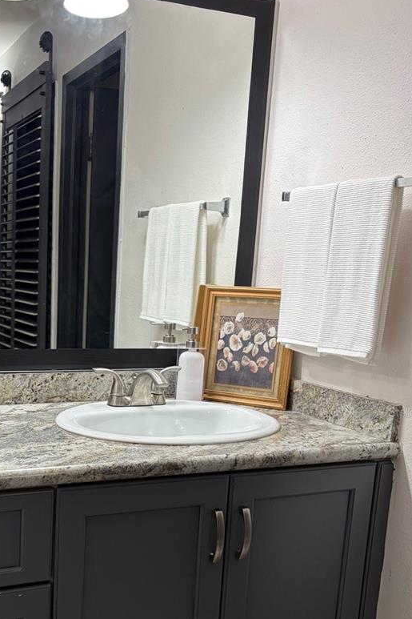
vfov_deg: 45.7
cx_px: 86
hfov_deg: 31.1
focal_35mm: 42
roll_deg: -1.1
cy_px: 412
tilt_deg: -12.0
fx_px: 721
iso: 80
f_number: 1.6
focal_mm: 5.96
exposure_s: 1/60
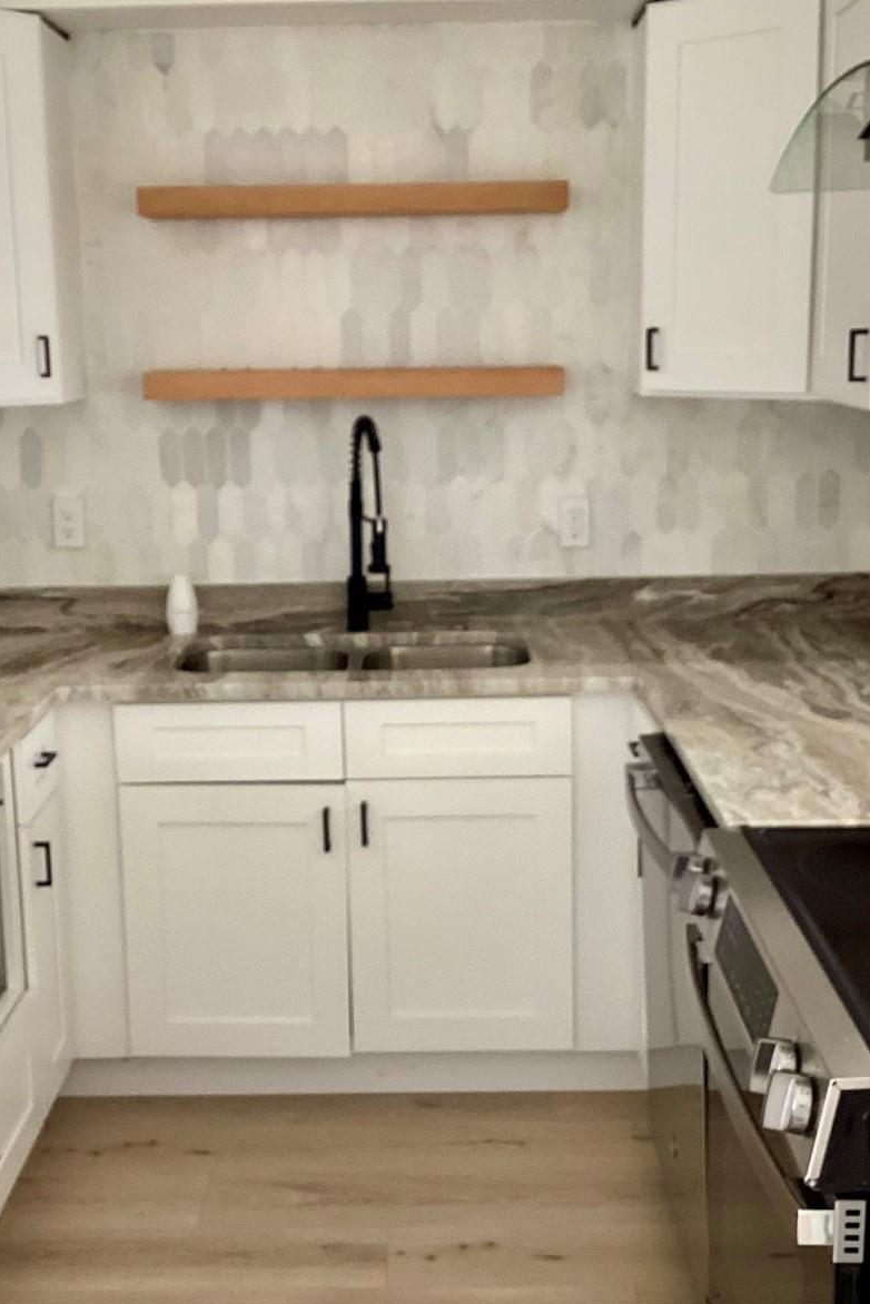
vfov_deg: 44.5
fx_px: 1594
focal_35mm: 44
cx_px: 406
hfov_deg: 30.5
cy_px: 641
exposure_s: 1/60
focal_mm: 3.3
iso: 80
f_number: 2.4
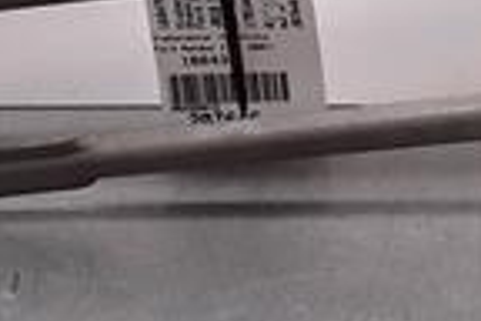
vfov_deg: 10.3
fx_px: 1723
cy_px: -134
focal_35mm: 129
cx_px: 474
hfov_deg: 15.6
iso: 100
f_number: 1.9
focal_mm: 2.91
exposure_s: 1/162
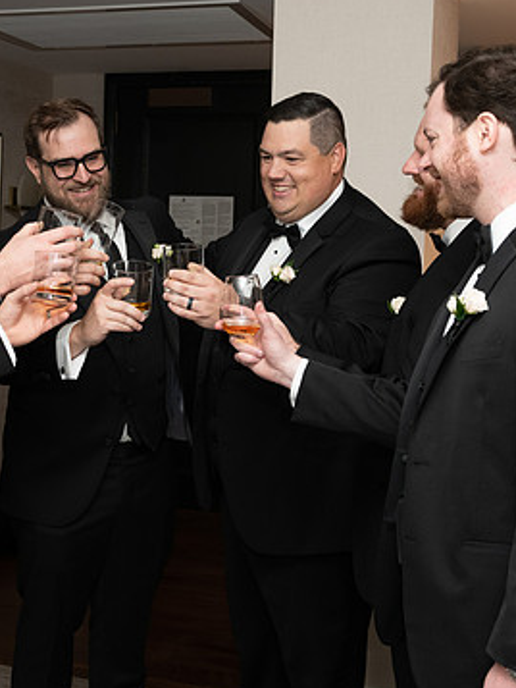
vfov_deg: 31.1
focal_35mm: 62
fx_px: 1232
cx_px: 83
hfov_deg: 23.2
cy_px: 292
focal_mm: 36
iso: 1250
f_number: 4.5
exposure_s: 1/200
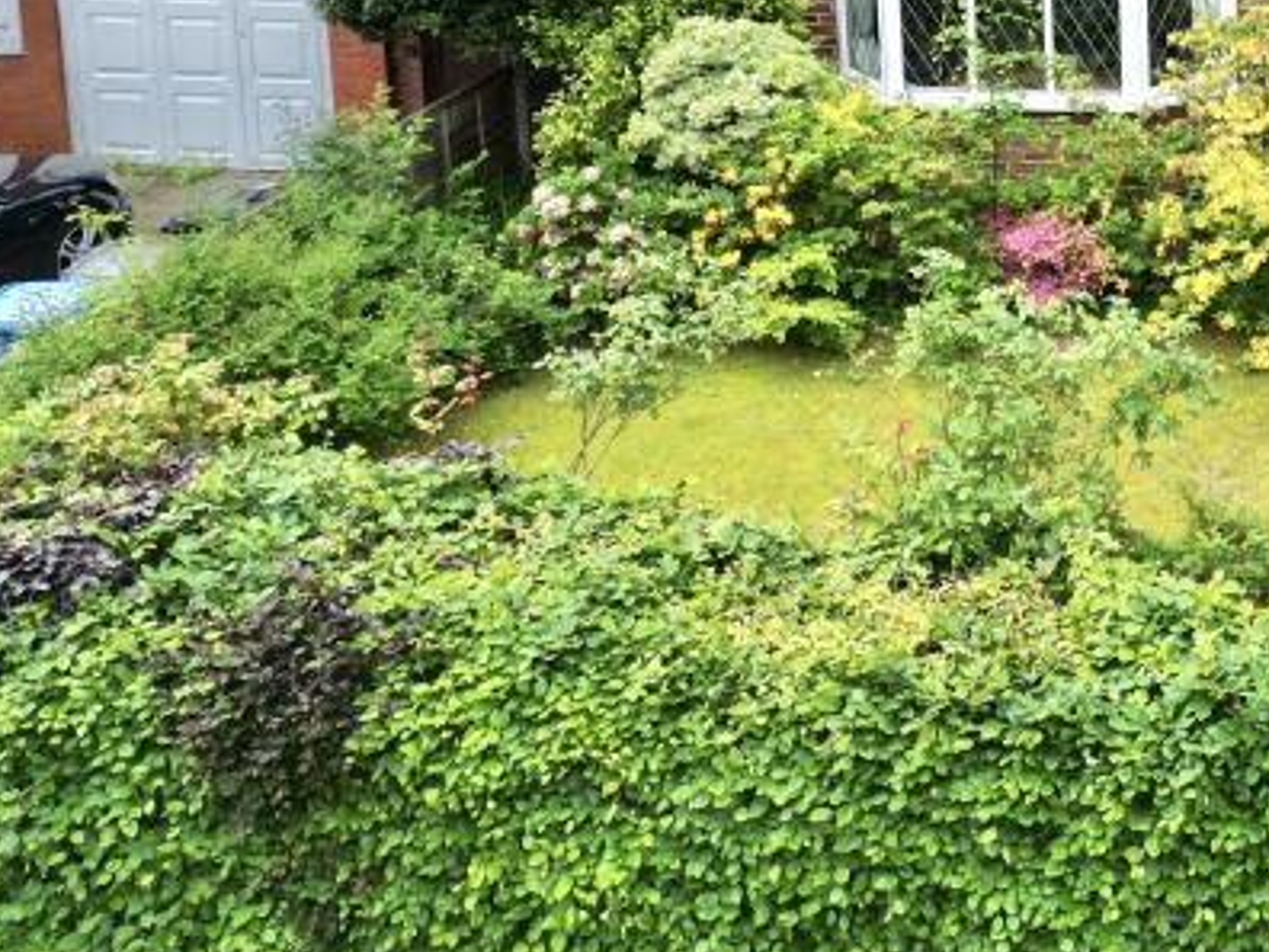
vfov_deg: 21.9
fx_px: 2273
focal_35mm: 62
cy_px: -192
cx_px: 1413
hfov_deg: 28.2
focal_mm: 6.72
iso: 100
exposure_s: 1/1500
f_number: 1.7
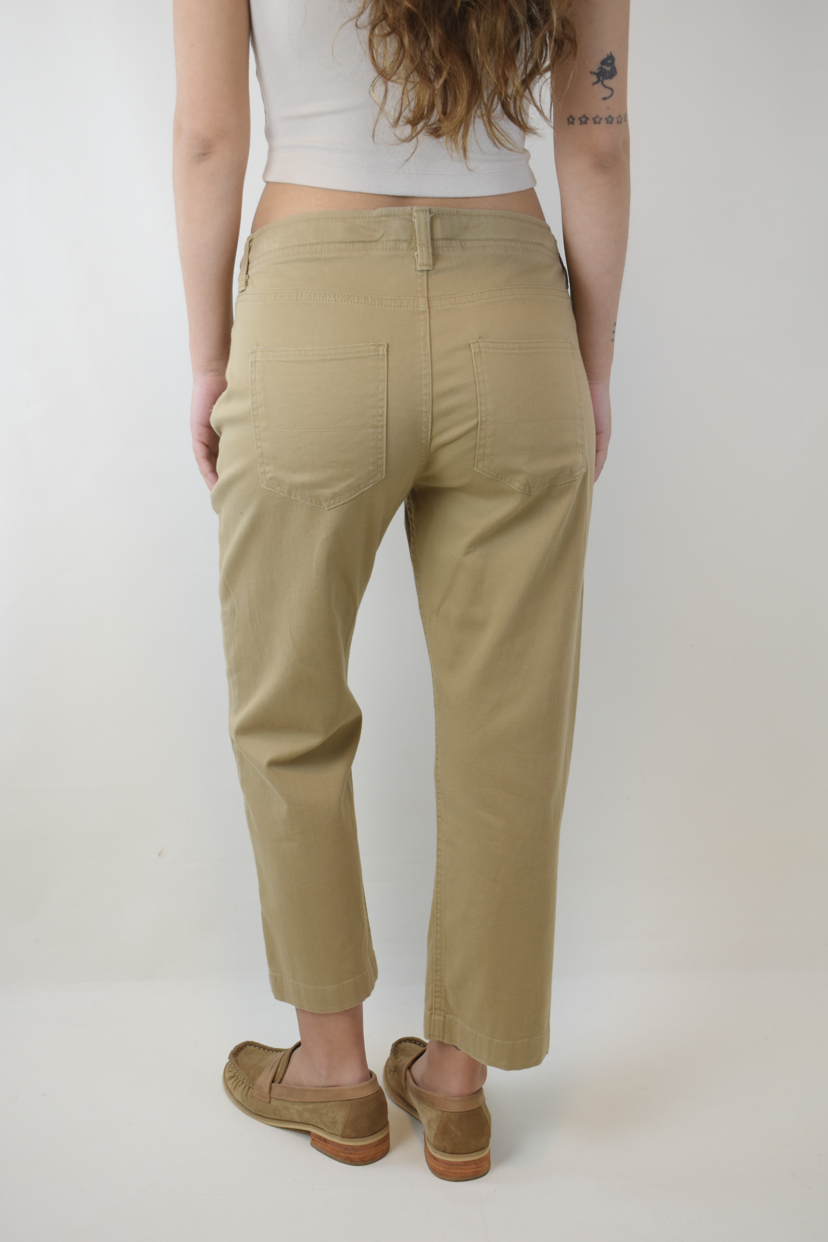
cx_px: 414
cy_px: 621
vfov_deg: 42.3
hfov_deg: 28.9
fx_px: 1604
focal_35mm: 46
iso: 400
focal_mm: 31
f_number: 5
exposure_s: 1/100
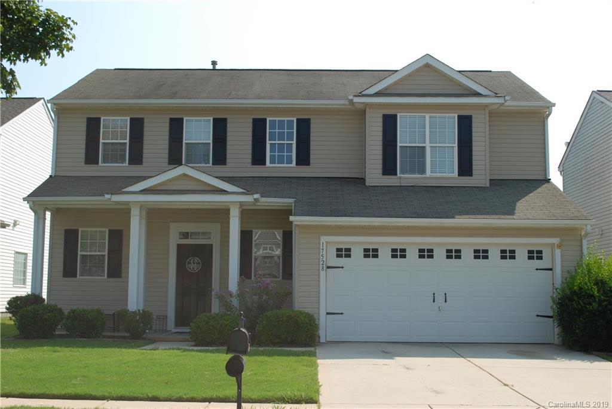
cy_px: 204
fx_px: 765
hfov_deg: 43.6
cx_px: 306
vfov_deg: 29.9
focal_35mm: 45
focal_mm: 30
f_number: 7.1
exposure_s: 1/200
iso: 100
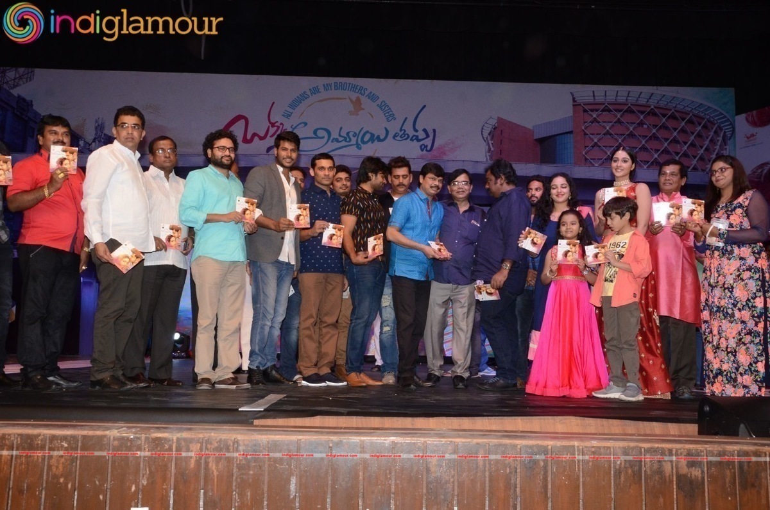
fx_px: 768
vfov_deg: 36.7
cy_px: 255
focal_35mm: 36
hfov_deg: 53.2
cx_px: 385
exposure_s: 1/125
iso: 1250
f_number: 7.1
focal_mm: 24
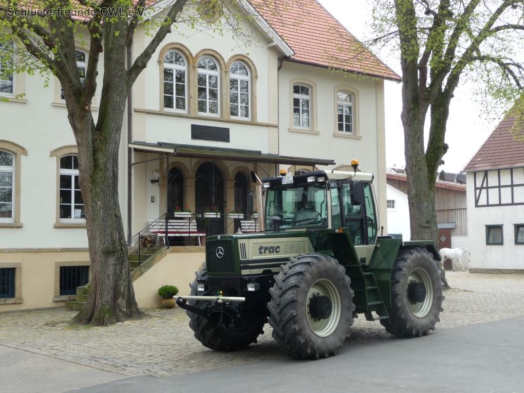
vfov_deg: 29.1
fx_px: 757
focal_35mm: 50
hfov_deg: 38.2
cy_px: 196
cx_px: 262
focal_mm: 8.5
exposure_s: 1/160
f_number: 4.2
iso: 100
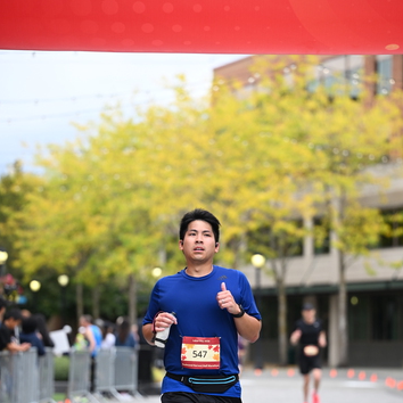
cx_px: 208
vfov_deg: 11.5
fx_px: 2002
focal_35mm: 152
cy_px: 285
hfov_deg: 11.5
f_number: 2.8
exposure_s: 1/2000
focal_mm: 115
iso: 640
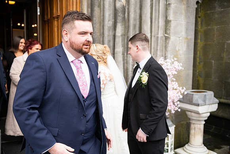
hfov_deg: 53.1
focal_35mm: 36
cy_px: 77
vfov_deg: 36.9
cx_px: 115
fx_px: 230
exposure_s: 1/160
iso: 125
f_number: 3.5
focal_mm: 36
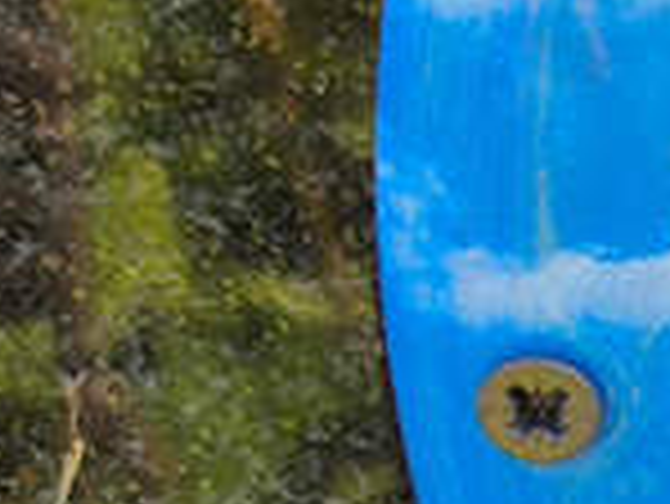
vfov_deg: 5.5
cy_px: 837
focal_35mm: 268
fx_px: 5191
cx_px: 1221
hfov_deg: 7.2
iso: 50
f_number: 1.7
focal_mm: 4.71
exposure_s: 1/178
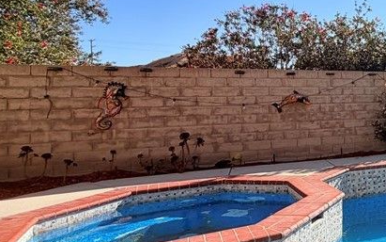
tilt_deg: -0.6
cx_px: 463
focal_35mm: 37
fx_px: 389
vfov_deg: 34.3
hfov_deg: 38.8
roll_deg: +1.0
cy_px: 97
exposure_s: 1/1368
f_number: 2.2
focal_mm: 2.22
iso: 20
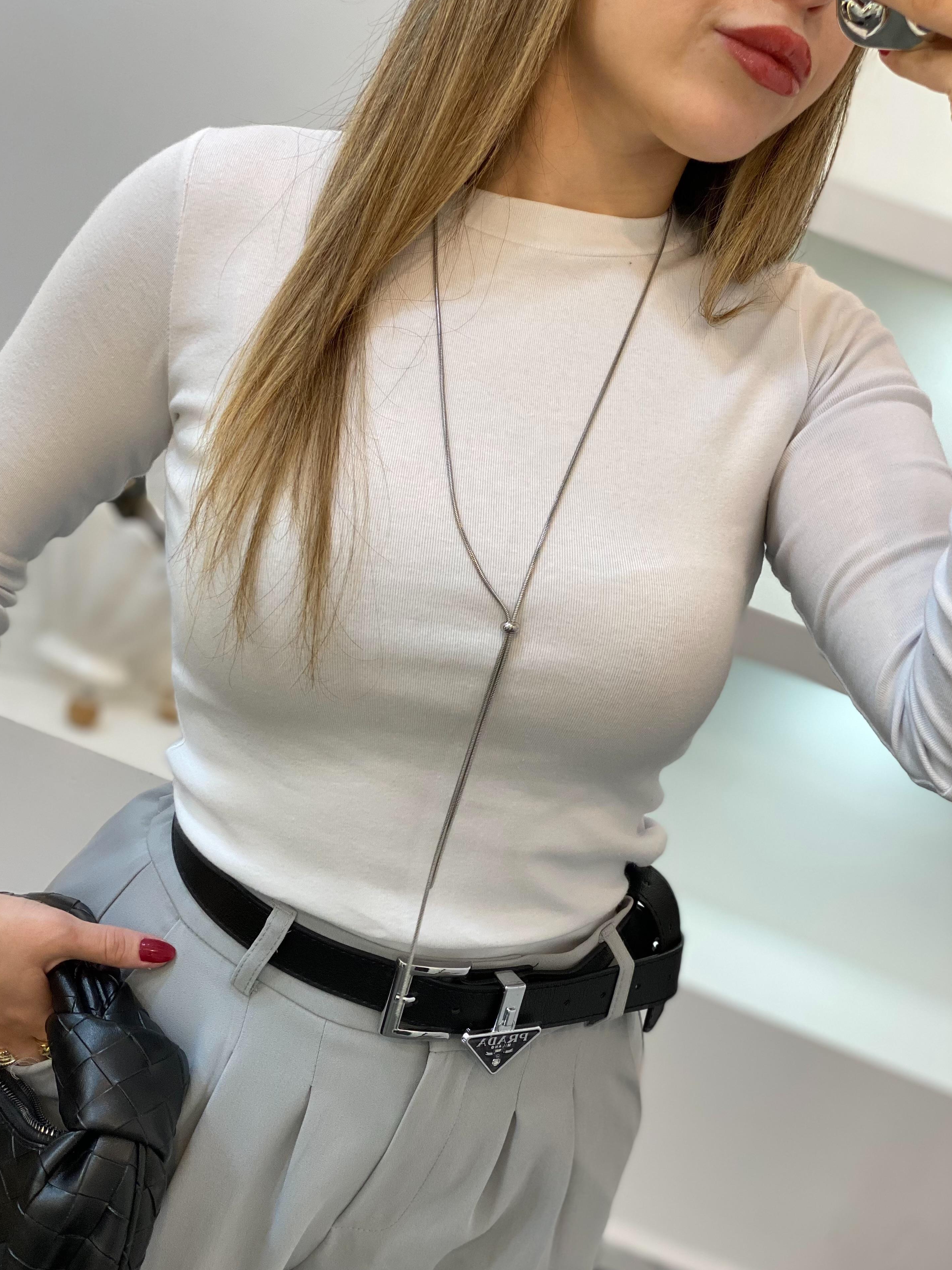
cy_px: 659
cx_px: 458
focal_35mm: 55
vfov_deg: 34.9
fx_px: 2017
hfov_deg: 26.6
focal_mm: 6
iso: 80
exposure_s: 1/100
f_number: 2
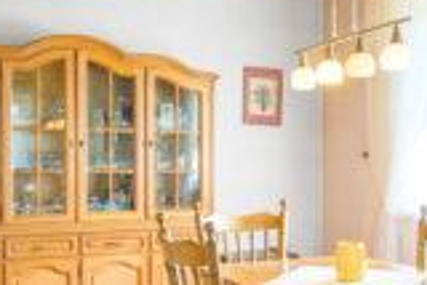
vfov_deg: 22.2
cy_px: 181
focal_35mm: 61
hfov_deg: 32.8
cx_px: 232
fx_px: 724
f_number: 9
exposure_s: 1/50
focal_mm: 20
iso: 200
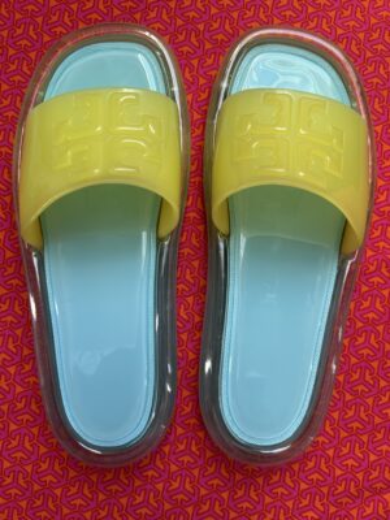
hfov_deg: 53.1
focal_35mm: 26
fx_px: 391
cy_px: 260
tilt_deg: -88.0
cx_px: 195
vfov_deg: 67.3
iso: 50
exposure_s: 1/121
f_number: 1.5
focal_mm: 5.7
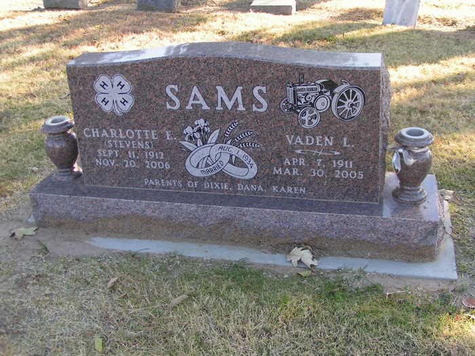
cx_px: 238
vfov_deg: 33.6
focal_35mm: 43
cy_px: 178
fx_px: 590
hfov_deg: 43.9
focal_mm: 6.6
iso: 50
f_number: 4
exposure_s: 1/80
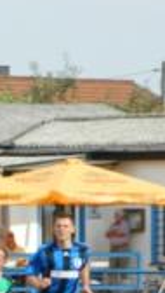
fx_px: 5539
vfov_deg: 3.0
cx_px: -165
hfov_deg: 1.7
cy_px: 276
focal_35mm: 715
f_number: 5.4
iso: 320
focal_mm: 39.7
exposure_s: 1/800
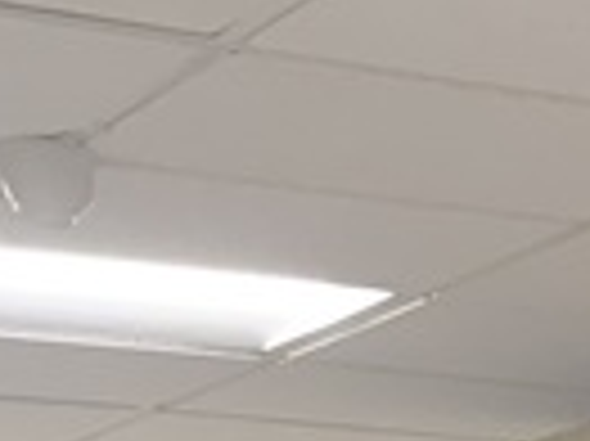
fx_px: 3201
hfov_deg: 7.8
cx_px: 2189
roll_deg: +2.1
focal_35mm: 188
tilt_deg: -12.2
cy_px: 1602
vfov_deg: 6.7
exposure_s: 1/120
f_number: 1.78
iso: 200
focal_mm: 6.76
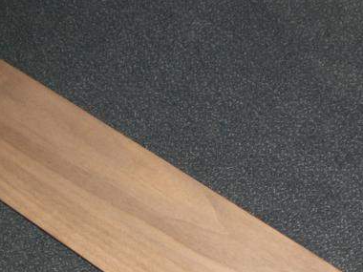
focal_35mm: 80
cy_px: 269
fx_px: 839
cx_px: 182
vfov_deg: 18.0
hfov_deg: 24.4
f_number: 3.1
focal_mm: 6.3
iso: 100
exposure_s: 1/60
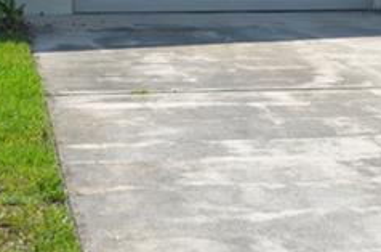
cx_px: 541
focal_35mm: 168
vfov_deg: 8.0
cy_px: -100
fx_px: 1772
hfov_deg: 11.8
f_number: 8
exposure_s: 1/250
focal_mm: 26
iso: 100
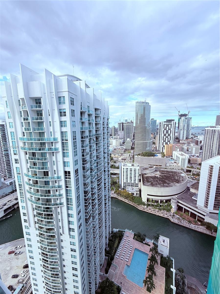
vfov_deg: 102.1
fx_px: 119
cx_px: 110
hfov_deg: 85.7
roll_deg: +0.9
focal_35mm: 14
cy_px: 147
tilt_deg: -9.2
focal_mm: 2.22
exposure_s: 1/1145
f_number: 2.2
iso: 50
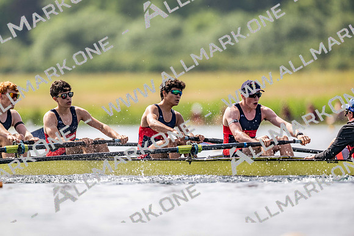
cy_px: 118
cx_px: 177
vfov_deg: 2.3
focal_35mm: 600
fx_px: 5901
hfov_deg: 3.4
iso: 180
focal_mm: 600
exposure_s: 1/2500
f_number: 4
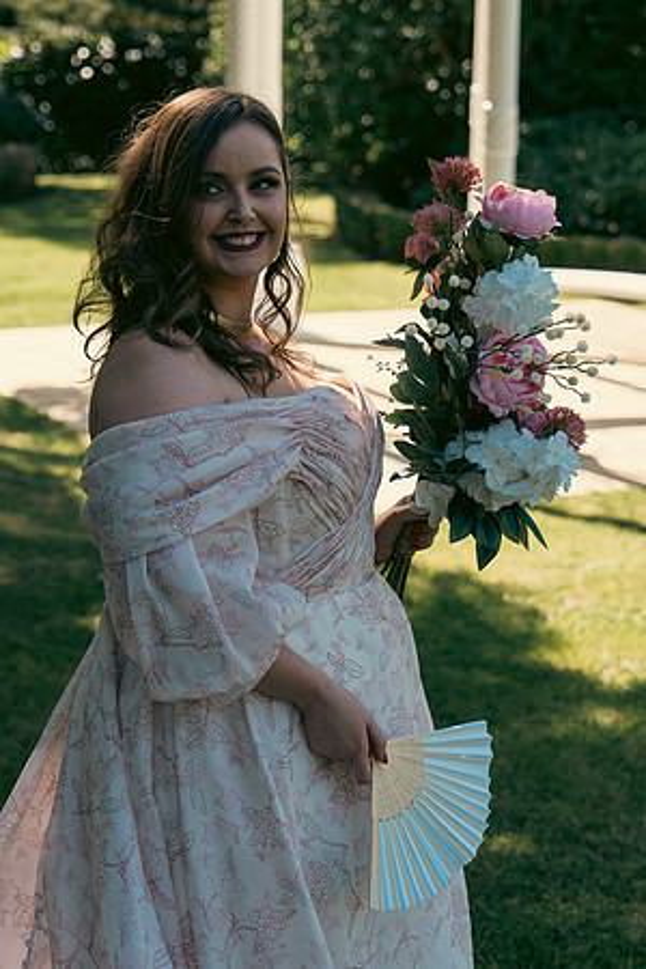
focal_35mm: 81
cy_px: 484
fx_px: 2180
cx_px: 323
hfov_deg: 16.9
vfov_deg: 25.1
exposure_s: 1/500
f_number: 3.5
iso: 125
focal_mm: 54
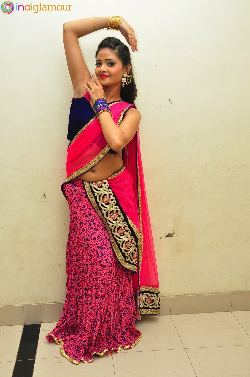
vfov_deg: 51.3
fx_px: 392
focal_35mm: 38
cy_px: 188
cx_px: 125
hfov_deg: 35.4
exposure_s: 1/125
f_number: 7.1
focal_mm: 25
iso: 1600
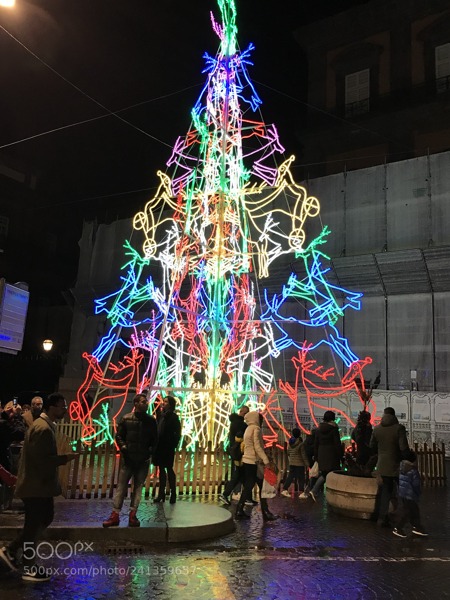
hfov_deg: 49.7
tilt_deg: +11.7
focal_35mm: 28
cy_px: 300
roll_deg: +0.6
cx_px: 225
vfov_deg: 63.5
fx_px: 486
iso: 40
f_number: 1.8
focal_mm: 3.99
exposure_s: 1/25
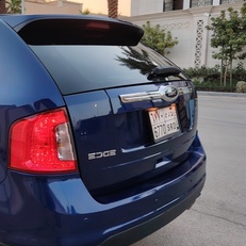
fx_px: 338
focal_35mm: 42
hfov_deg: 37.4
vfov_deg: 40.0
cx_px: 25
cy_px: 135
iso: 166
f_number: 1.75
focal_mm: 5.25
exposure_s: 1/50
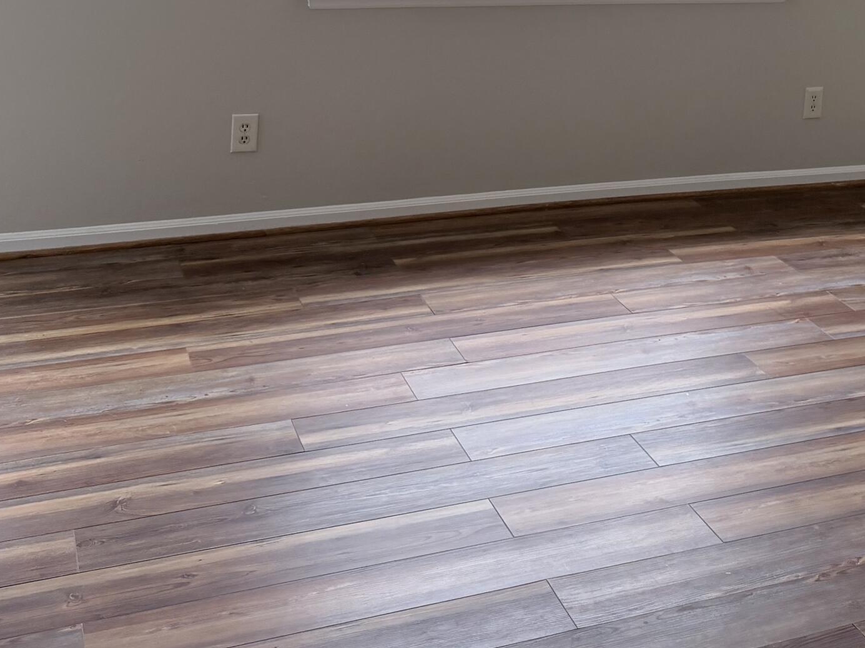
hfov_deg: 36.4
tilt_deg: -10.5
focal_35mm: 52
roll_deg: -4.2
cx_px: 583
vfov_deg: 26.2
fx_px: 1299
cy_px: -37
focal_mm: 6.76
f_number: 1.78
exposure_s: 1/209
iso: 125
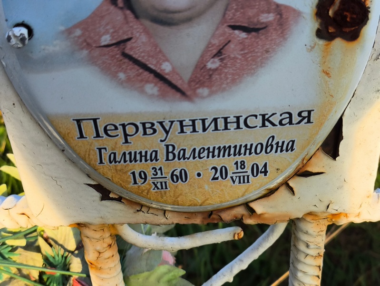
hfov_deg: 38.2
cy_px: 143
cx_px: 190
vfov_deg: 29.1
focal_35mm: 50
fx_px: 549
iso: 50
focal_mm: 4.71
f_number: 1.7
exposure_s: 1/491
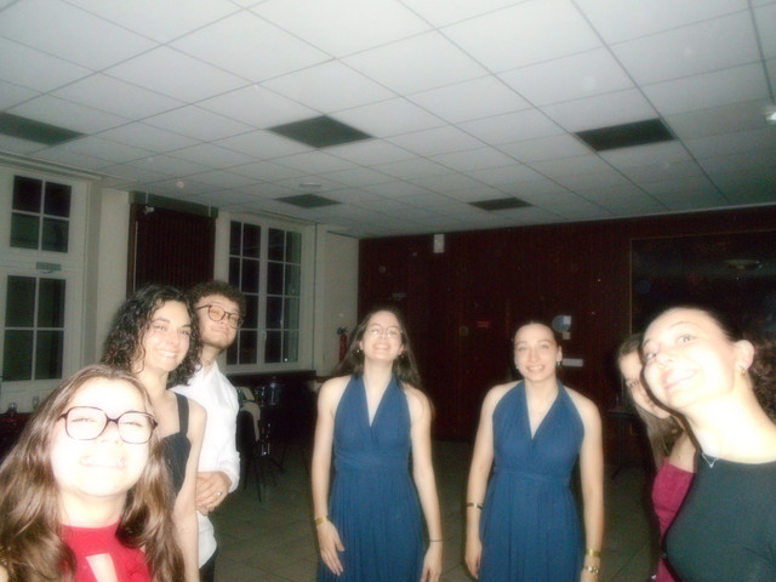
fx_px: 583
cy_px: 291
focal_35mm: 26
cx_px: 388
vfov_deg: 53.1
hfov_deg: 67.3
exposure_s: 1/25
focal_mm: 4.6
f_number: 3.2
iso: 900
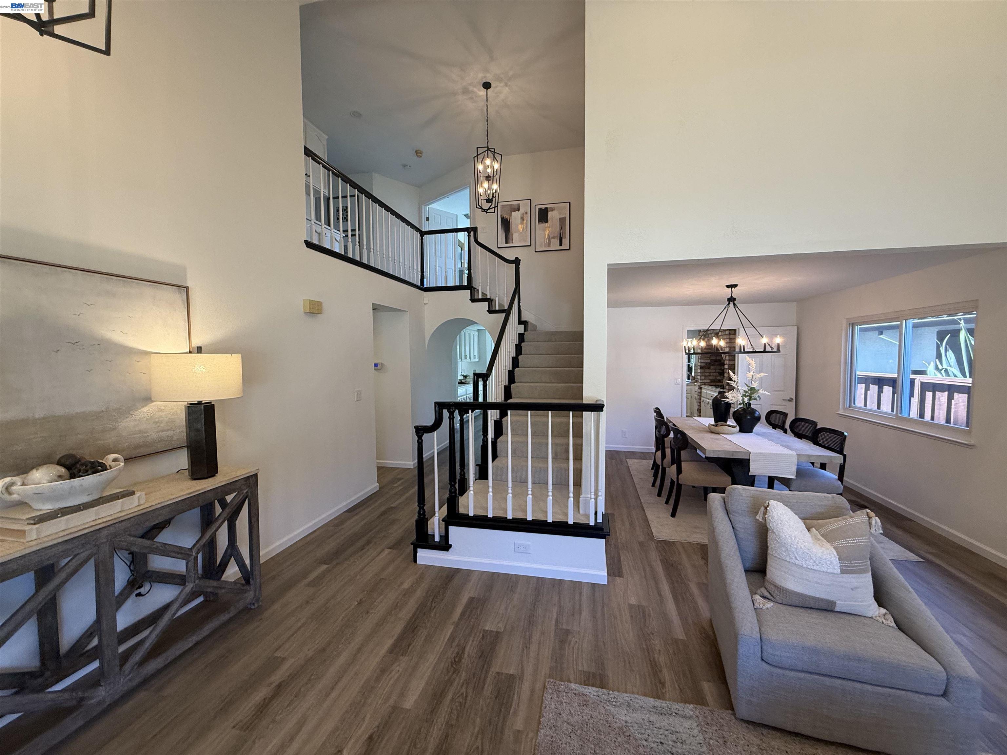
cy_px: 378
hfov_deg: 102.1
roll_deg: -0.2
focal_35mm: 14
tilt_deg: -1.5
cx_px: 504
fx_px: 407
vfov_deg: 85.7
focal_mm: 2.22
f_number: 2.2
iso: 200
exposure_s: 1/120
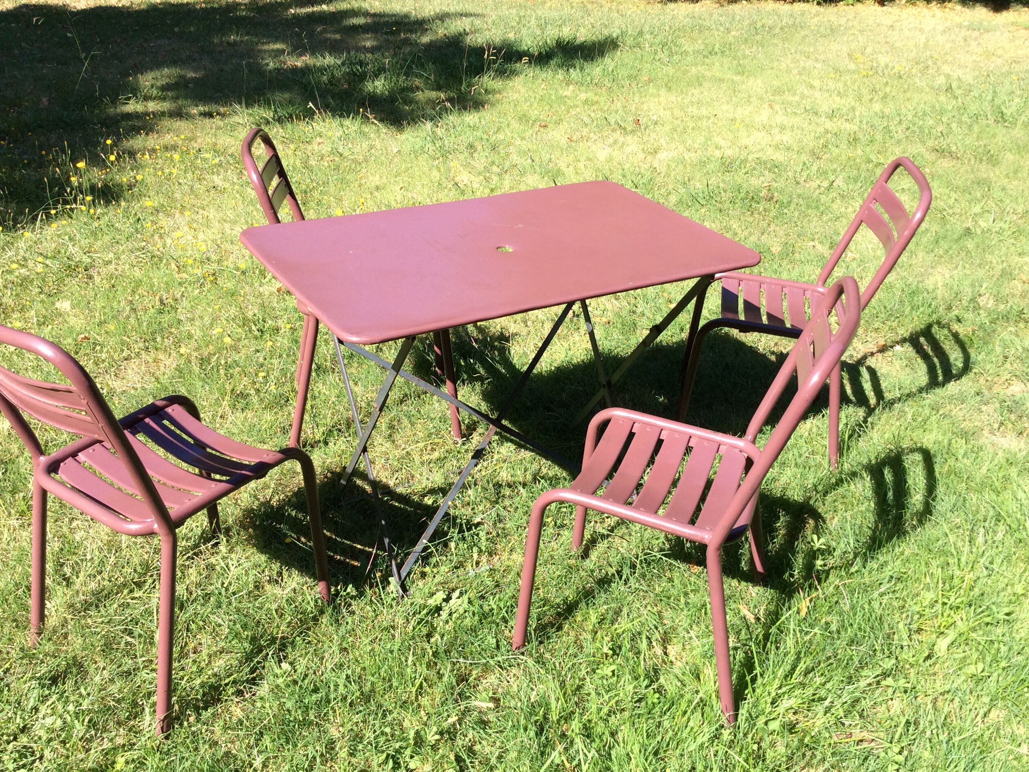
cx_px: 514
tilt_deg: -27.6
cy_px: 386
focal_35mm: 33
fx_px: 981
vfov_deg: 42.9
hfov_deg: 55.4
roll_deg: +0.3
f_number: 2.4
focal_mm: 3.3
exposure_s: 1/572
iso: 32
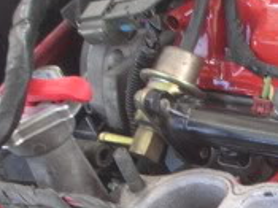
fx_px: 2119
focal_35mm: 264
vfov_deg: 5.6
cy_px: 260
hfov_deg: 7.3
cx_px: 453
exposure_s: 1/34.4
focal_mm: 10.9
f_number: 3.7
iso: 100
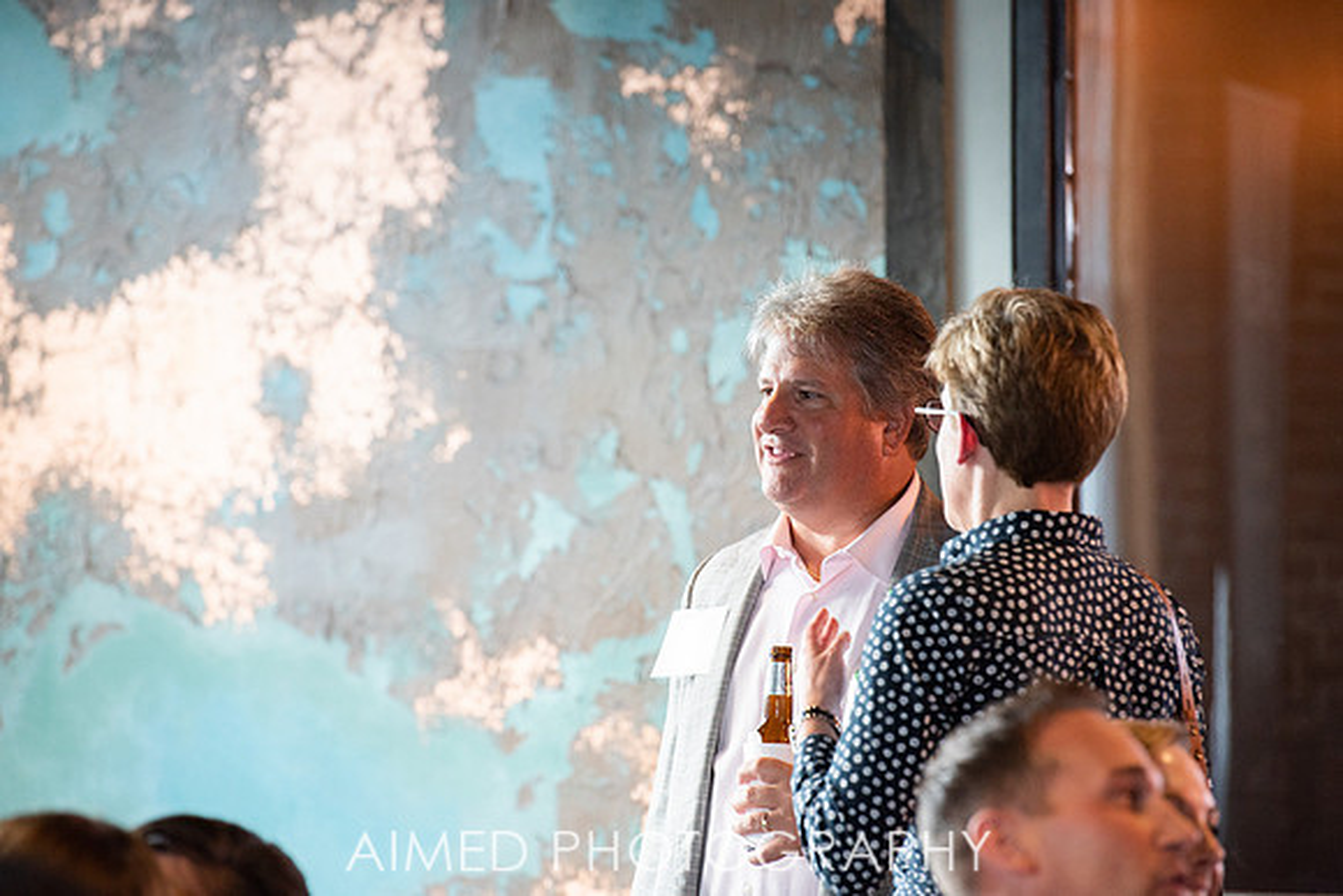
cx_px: 672
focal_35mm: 216
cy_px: 448
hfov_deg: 9.5
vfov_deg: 6.4
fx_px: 8059
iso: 500
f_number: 5
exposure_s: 1/200
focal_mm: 200
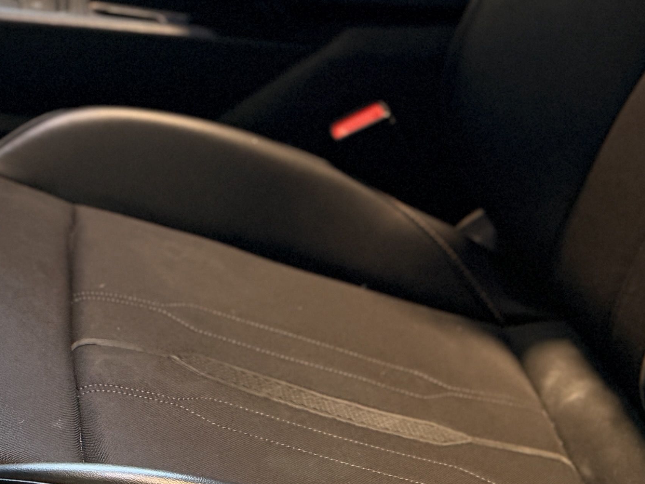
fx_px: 1509
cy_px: -74
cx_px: 111
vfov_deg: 17.5
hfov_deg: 23.7
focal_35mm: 81
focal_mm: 6.76
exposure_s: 1/60
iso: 320
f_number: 1.78
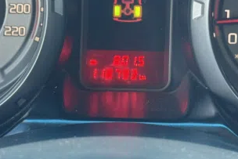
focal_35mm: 105
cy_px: 42
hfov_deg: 19.4
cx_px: 124
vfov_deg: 13.0
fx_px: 694
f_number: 1.78
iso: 250
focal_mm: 6.76
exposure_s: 1/60
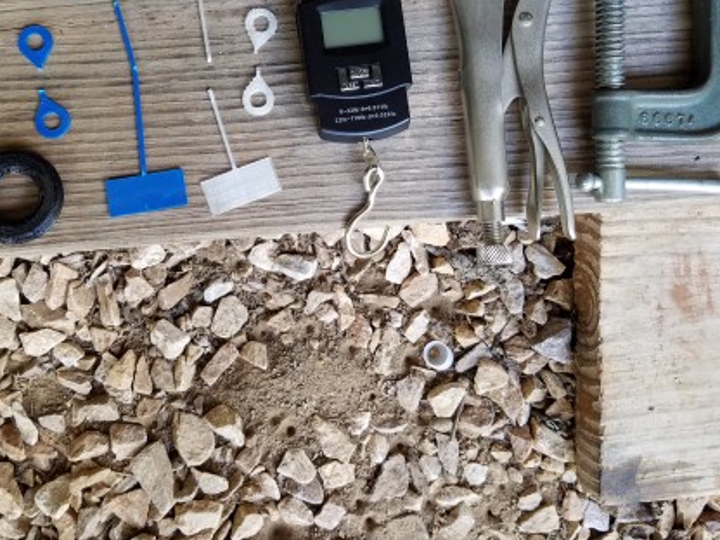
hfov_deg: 46.6
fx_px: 832
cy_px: 138
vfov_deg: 35.2
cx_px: 299
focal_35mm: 40
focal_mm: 4.2
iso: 80
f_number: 1.7
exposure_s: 1/50
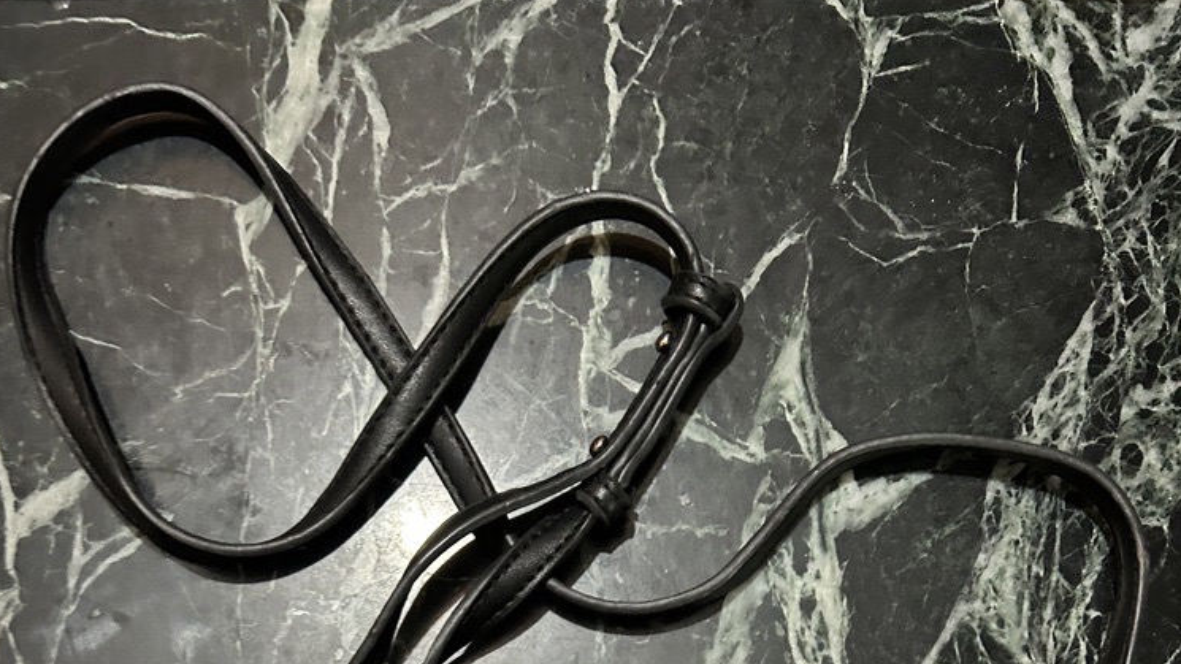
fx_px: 1190
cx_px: 590
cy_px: 788
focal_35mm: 38
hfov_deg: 52.8
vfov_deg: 27.6
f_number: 1.5
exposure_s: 1/25
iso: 500
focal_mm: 5.7
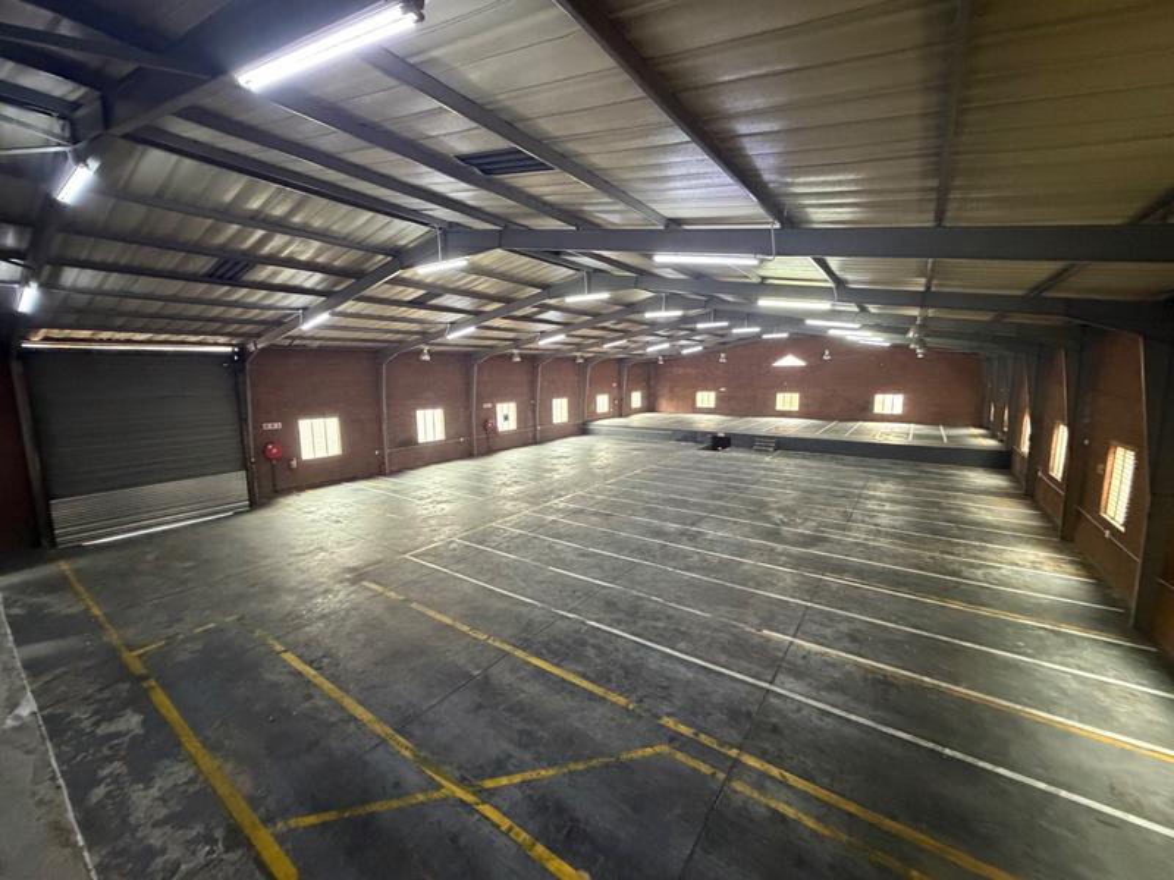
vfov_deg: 85.7
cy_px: 440
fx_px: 475
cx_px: 587
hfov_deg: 102.1
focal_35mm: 14
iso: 800
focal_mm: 2.22
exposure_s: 1/50
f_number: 2.2
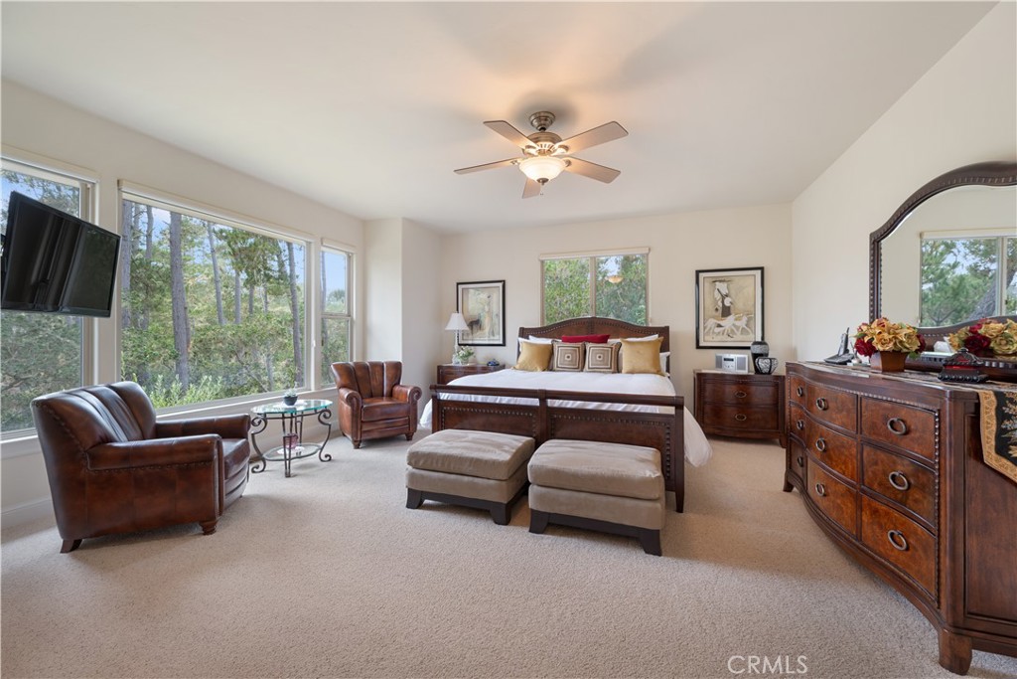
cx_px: 508
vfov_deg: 81.2
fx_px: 396
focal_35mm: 14
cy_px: 340
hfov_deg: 104.2
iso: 100
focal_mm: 14
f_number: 8
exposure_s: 1/2
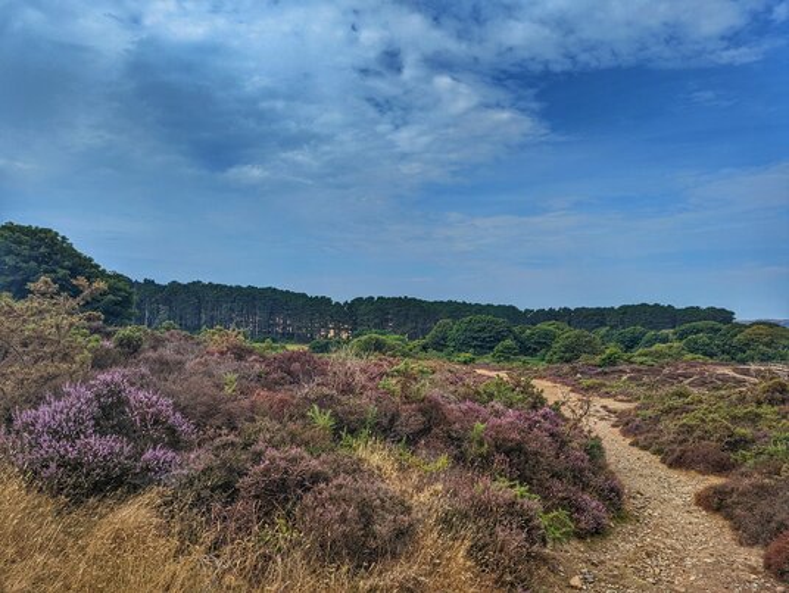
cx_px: 394
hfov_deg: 71.5
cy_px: 296
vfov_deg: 56.9
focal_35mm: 24
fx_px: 548
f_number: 1.85
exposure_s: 1/1664
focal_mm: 6.81
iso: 55
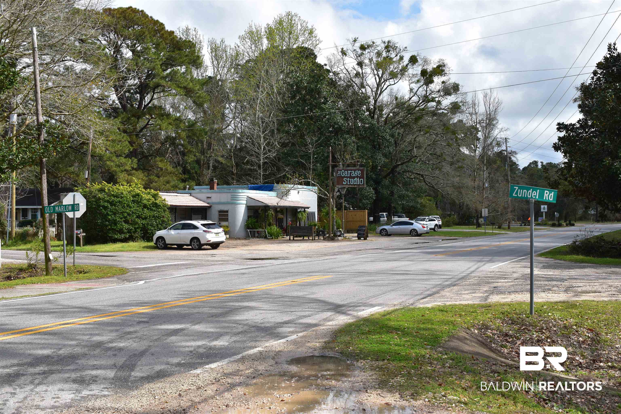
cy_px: 207
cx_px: 310
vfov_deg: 26.5
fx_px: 880
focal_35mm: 51
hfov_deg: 38.9
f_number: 11
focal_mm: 34
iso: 360
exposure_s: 1/500
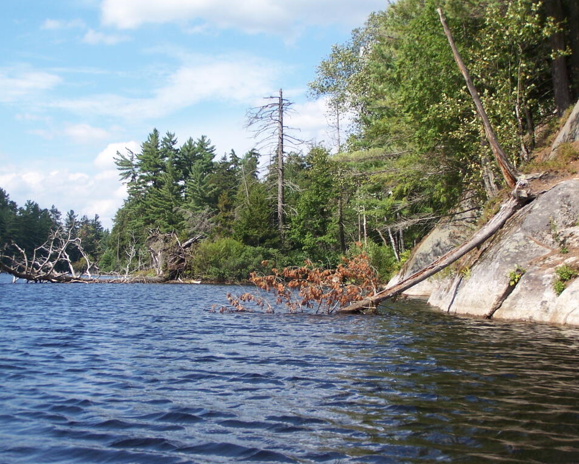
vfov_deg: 24.6
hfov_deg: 30.5
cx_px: 282
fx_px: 1063
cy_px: 231
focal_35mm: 62
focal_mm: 9.8
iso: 80
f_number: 3.1
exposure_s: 1/800
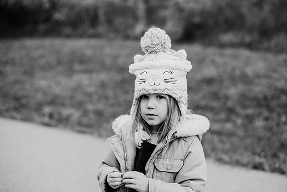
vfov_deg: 24.2
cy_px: 102
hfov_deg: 35.6
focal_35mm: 56
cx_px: 152
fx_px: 447
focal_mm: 50
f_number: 2.2
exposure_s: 1/800
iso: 320
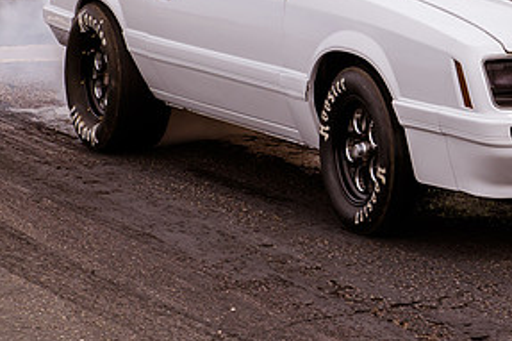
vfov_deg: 8.6
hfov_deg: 12.9
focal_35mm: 159
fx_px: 2260
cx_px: 420
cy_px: 18
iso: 200
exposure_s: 1/320
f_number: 11
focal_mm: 75
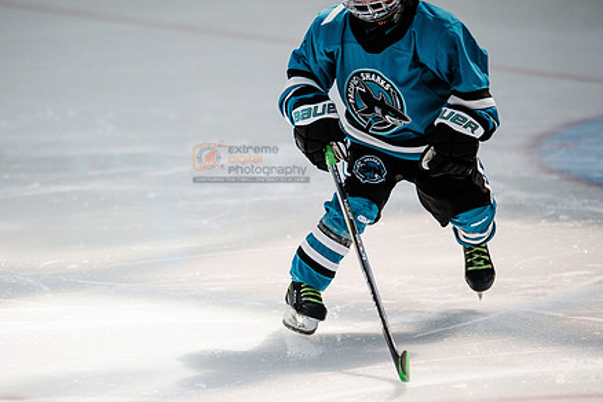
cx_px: 252
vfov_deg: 4.2
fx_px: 5477
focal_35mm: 327
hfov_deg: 6.3
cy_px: 162
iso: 1250
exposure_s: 1/4000
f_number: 3.2
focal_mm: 247
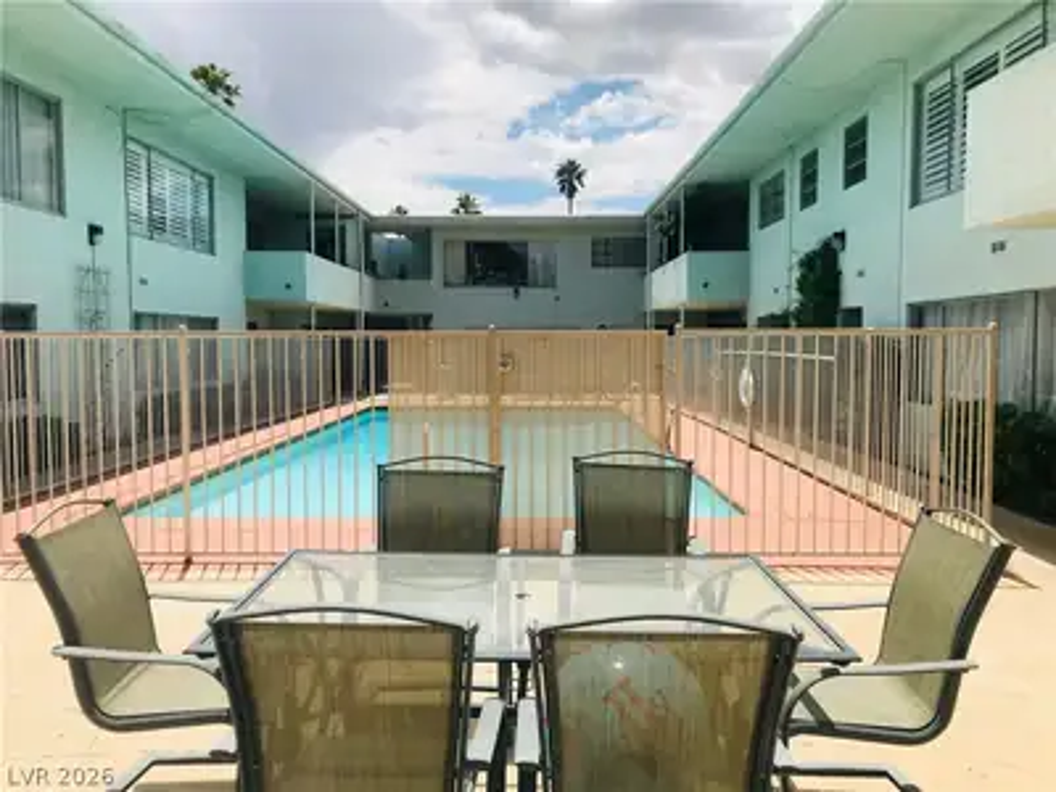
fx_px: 854
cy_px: 396
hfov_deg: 63.4
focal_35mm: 28
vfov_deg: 49.7
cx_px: 528
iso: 20
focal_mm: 3.99
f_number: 1.8
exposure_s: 1/3690
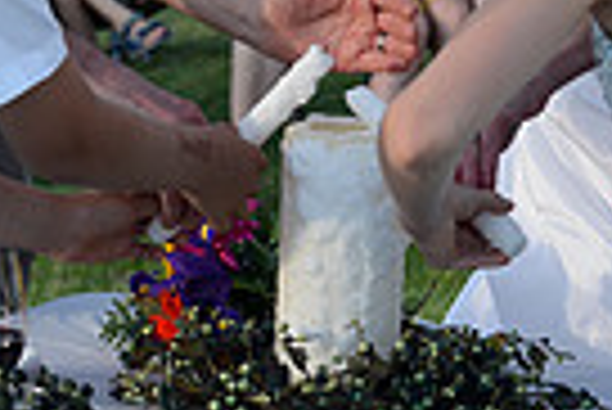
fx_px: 2808
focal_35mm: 165
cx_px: 230
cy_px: 36
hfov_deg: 12.4
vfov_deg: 8.3
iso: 200
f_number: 5
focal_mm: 50
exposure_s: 1/250
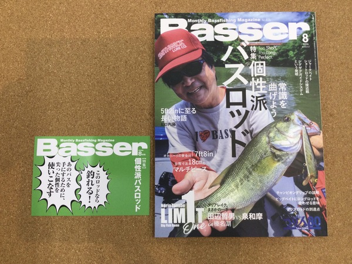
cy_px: 132
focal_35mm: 31
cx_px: 176
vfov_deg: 45.4
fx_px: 315
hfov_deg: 58.4
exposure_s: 1/40
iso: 32
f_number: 2.4
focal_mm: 3.3
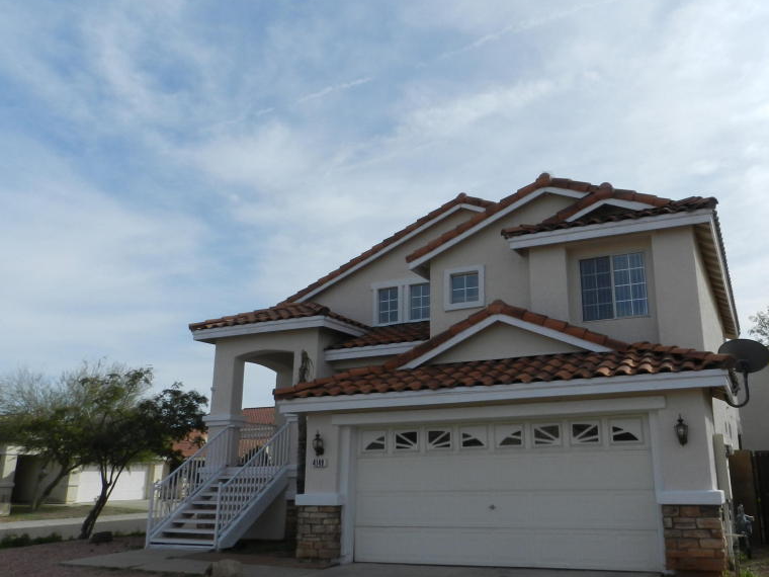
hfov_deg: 57.8
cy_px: 286
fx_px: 689
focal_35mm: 31
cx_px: 469
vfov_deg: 45.4
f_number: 5.6
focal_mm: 4
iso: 160
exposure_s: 1/800
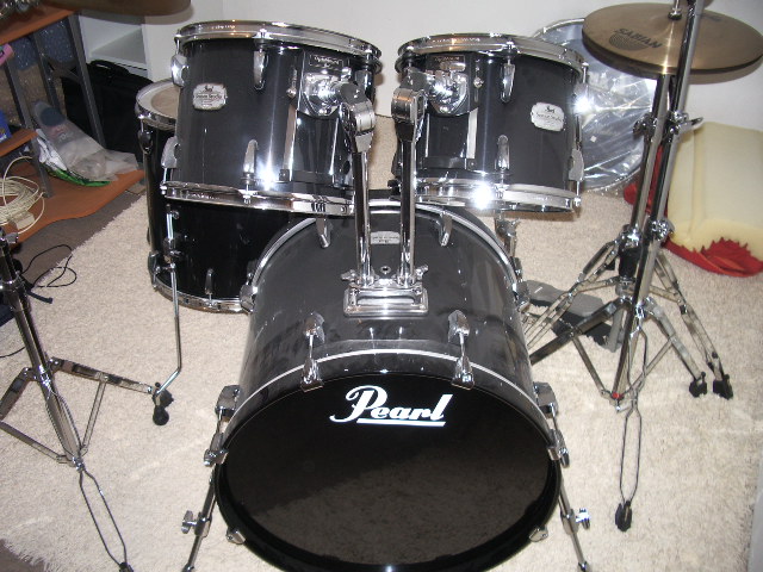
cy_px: 286
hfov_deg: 52.6
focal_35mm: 35
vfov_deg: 40.7
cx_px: 382
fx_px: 771
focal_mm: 5.8
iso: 100
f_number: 2.6
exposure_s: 1/40
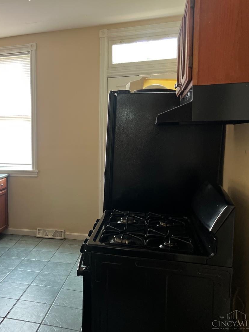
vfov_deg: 52.6
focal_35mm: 35
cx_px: 34
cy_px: 166
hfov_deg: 38.4
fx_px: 336
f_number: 1.5
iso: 200
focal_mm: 5.7
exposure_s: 1/60
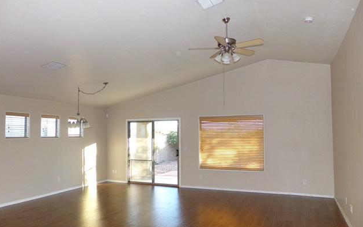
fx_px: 277
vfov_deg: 44.5
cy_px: 128
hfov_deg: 66.5
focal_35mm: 28
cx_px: 181
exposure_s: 1/60
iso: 278
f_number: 3.2
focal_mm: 4.7
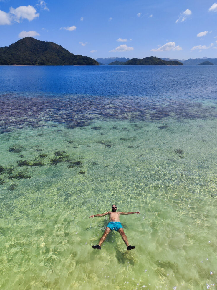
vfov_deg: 69.4
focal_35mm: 25
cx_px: 107
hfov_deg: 54.9
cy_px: 146
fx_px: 209
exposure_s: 1/3883
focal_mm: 5.59
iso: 50
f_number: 1.88
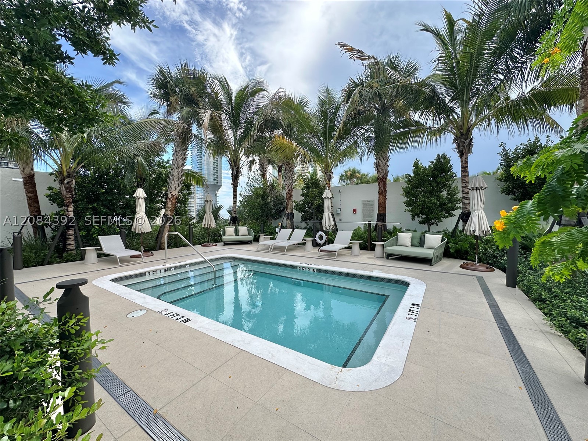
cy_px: 220
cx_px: 294
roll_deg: +0.8
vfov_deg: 85.7
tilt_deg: -1.3
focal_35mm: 14
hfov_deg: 102.1
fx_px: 238
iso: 40
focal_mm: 2.22
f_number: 2.2
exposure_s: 1/716
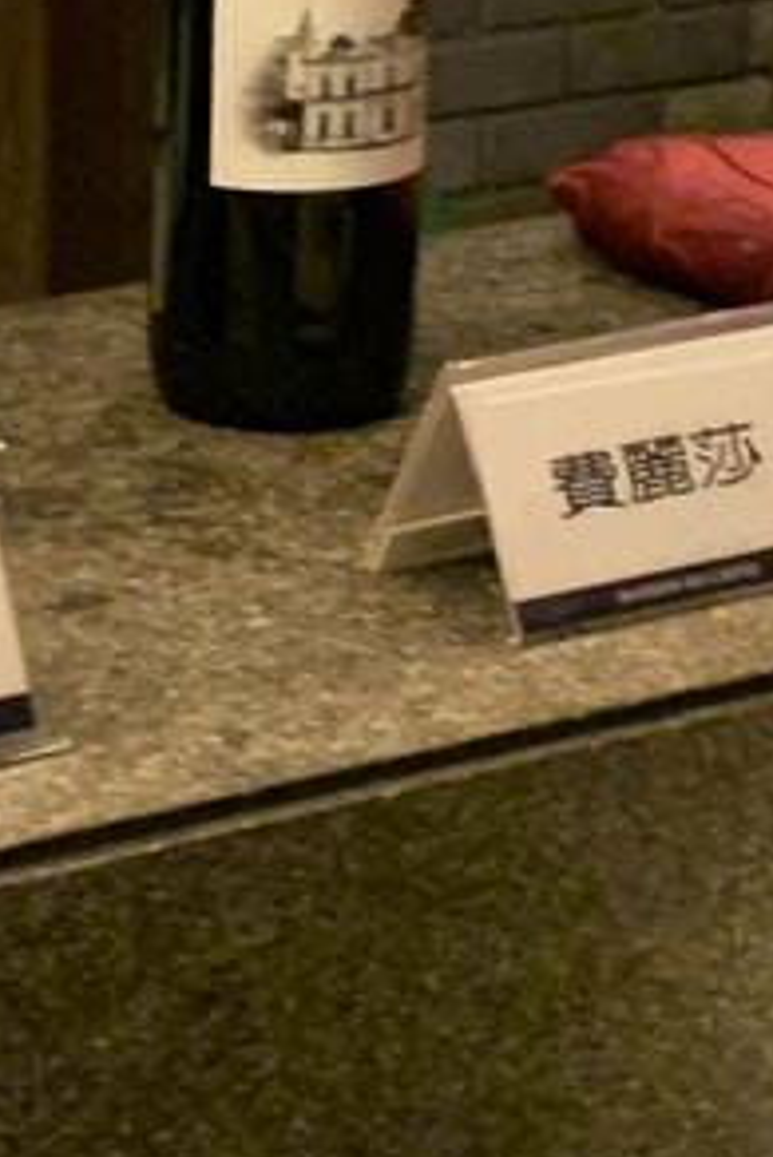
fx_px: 3571
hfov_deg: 12.0
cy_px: 365
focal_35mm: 111
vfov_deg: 18.4
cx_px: -266
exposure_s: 1/30
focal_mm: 4.25
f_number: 1.8
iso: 640
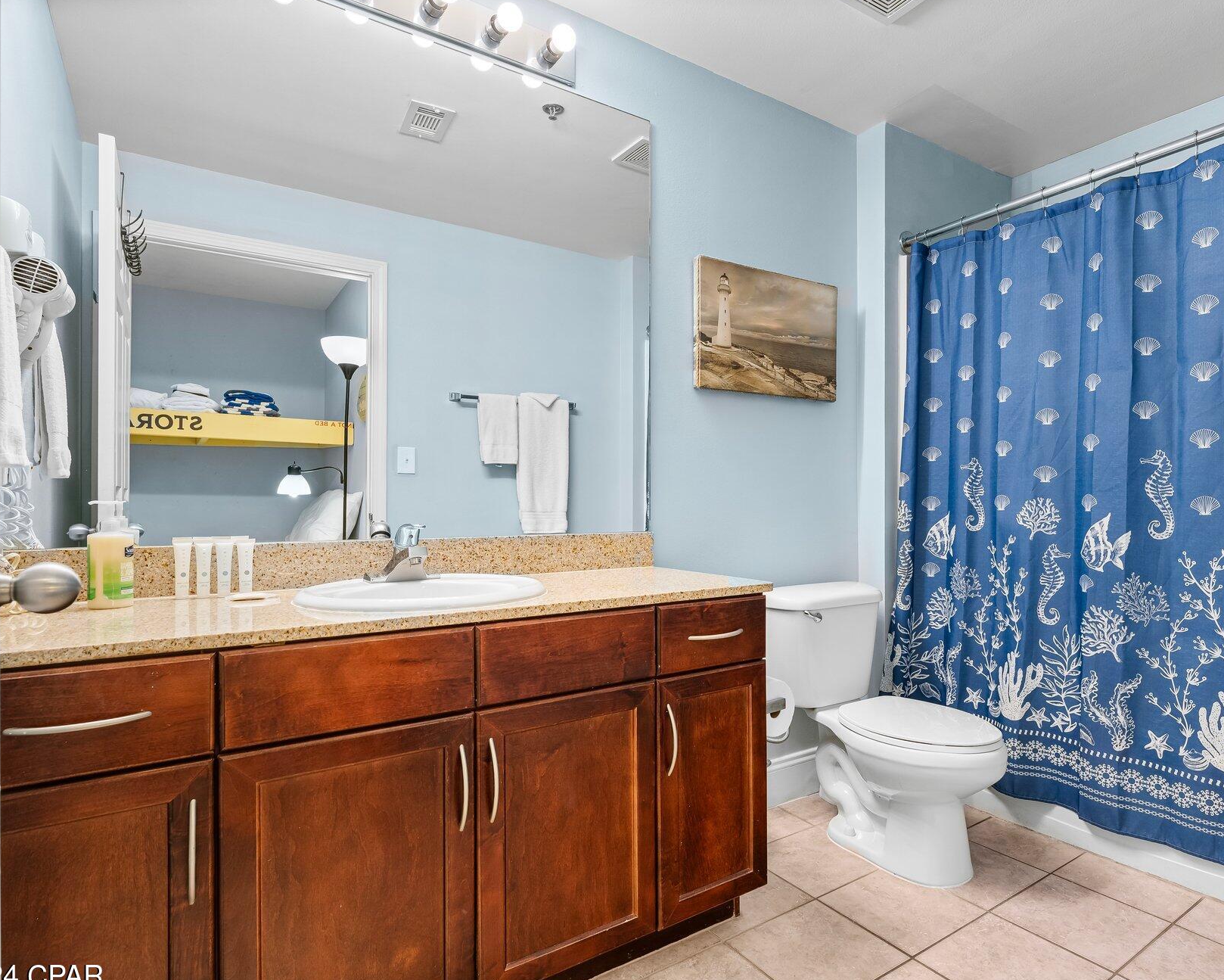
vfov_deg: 68.9
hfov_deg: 80.6
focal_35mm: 20
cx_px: 704
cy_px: 507
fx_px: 714
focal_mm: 16.6
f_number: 8
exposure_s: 1/1.25
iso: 400
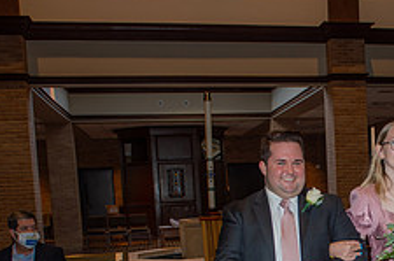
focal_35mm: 62
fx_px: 677
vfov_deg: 21.0
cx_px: 359
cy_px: 270
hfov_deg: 30.9
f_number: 5
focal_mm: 24
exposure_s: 1/100
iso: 640
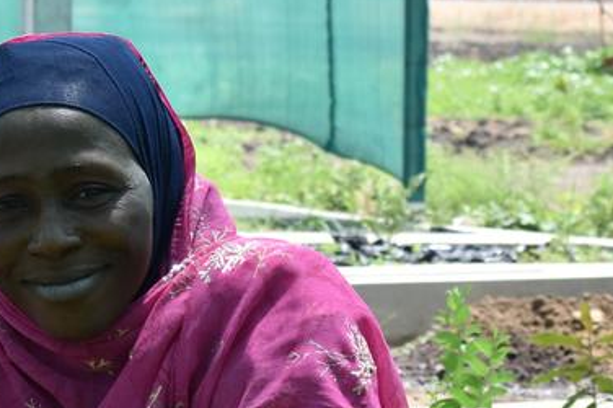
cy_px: 643
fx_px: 3913
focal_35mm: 230
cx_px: 302
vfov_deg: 5.9
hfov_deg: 9.0
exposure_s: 1/250
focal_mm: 48
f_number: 8
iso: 200
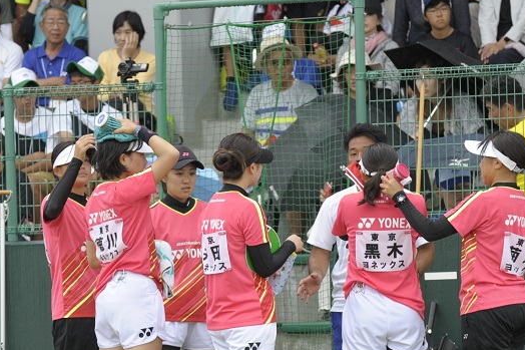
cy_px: 293
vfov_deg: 4.8
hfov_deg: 7.2
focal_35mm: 286
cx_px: 215
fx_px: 4169
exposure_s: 1/400
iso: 400
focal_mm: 150
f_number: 5.6
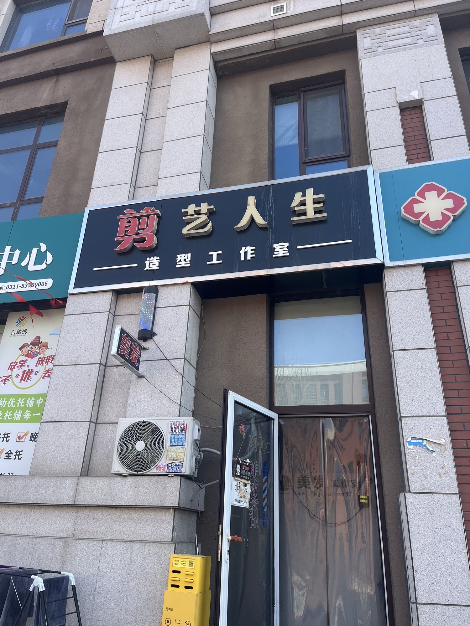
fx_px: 471
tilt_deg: +27.6
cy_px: 313
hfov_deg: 53.1
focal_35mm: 26
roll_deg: -3.0
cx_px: 235
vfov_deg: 67.3
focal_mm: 5.1
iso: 50
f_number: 1.6
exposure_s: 1/718
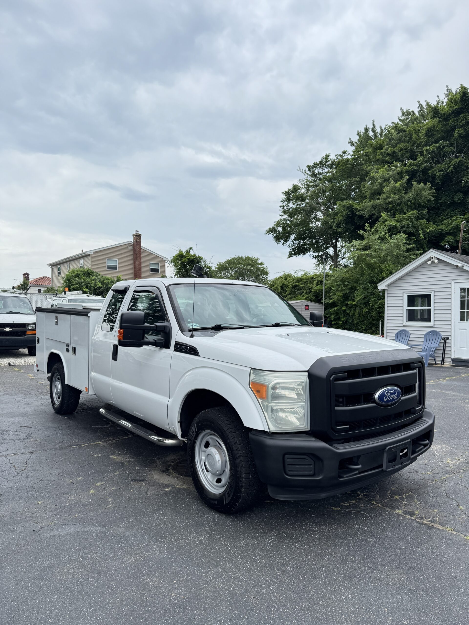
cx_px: 234
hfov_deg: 56.8
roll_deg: +0.9
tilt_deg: +0.5
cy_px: 312
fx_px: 434
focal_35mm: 24
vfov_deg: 71.6
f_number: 1.78
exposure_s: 1/1456
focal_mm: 6.76
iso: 80
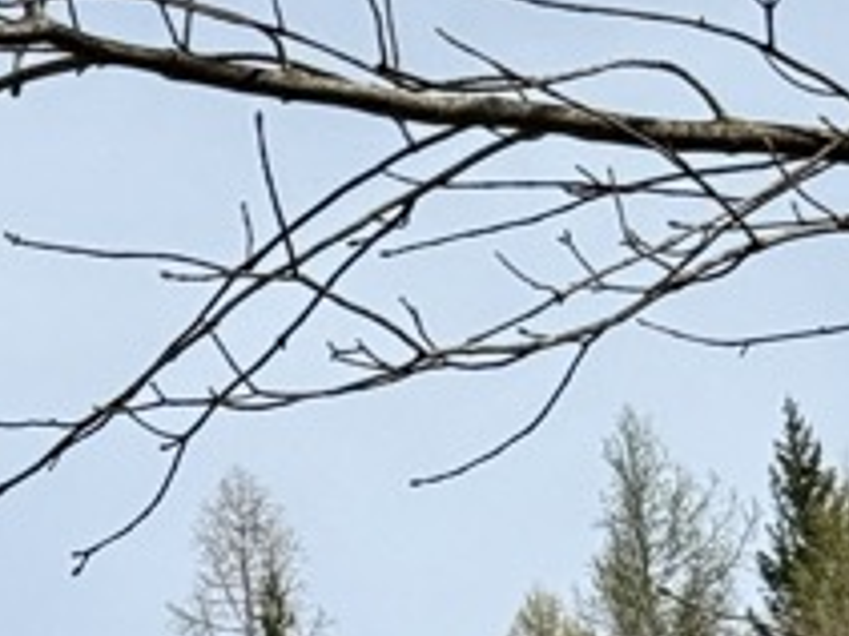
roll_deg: +1.0
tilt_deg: +19.3
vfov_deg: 6.1
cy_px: 1429
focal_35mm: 233
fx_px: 5711
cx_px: -1163
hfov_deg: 7.9
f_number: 1.78
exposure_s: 1/4975
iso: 64
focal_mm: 6.76
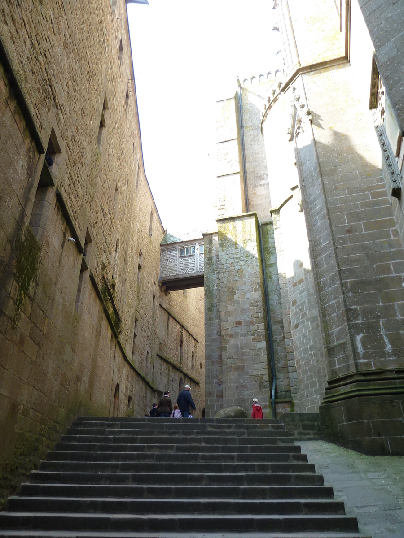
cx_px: 202
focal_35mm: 25
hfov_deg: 54.9
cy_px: 269
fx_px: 389
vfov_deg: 69.4
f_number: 3.3
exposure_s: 1/60
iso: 80
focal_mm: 4.1
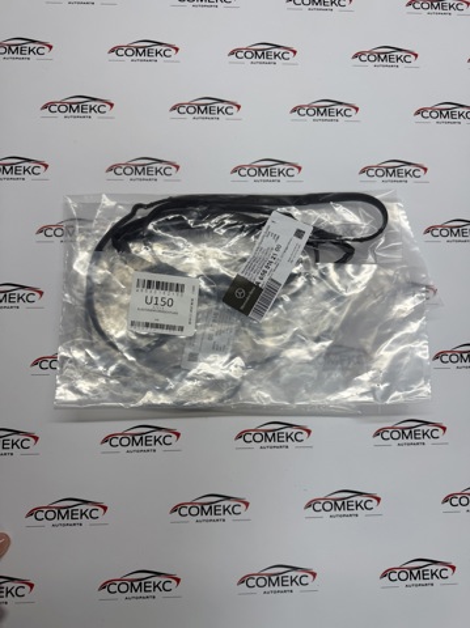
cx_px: 235
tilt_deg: -82.1
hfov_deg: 56.7
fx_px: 435
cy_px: 314
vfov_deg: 71.7
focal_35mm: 24
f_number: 1.78
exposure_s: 1/405
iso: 80
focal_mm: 6.76
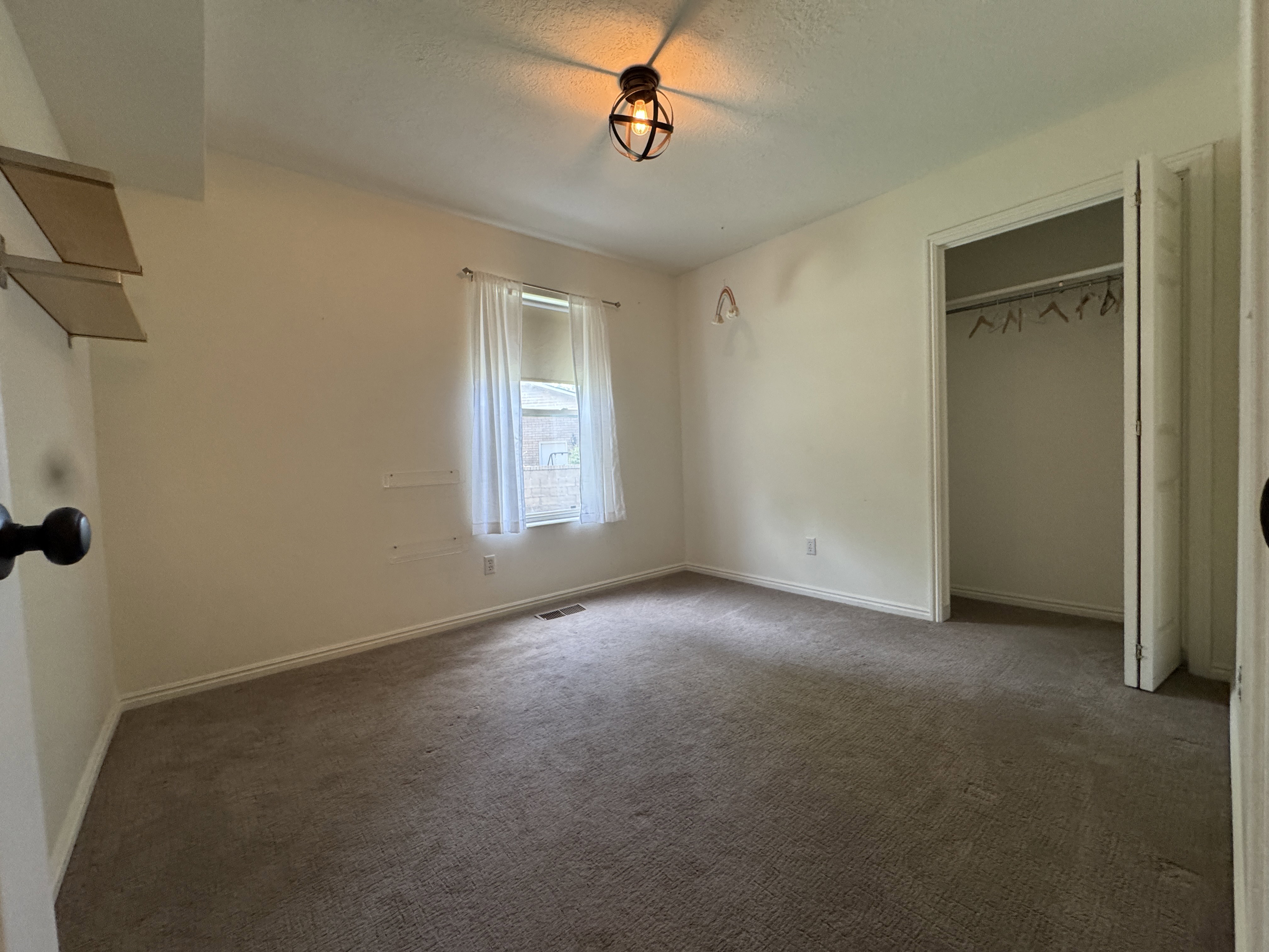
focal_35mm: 14
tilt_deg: -0.3
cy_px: 476
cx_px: 634
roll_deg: +2.8
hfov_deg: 102.1
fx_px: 513
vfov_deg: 85.7
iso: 320
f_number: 2.2
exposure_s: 1/120
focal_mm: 2.22
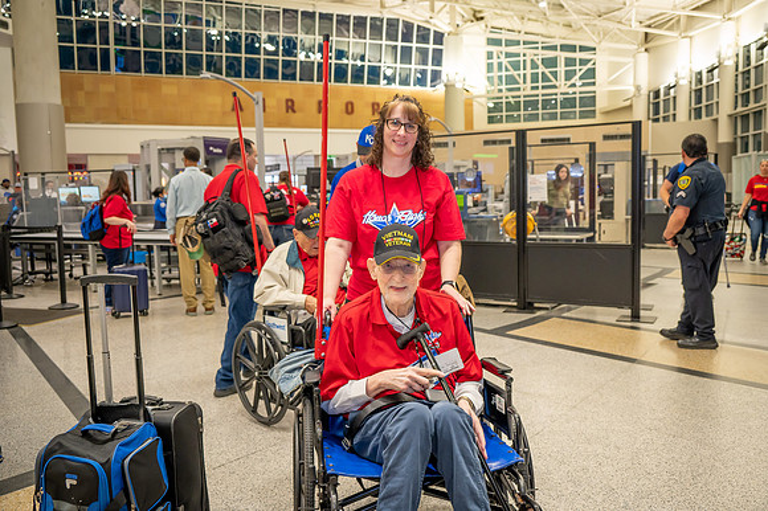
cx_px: 384
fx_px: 704
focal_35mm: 33
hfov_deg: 57.3
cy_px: 256
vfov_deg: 39.9
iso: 1600
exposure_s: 1/100
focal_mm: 33
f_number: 5
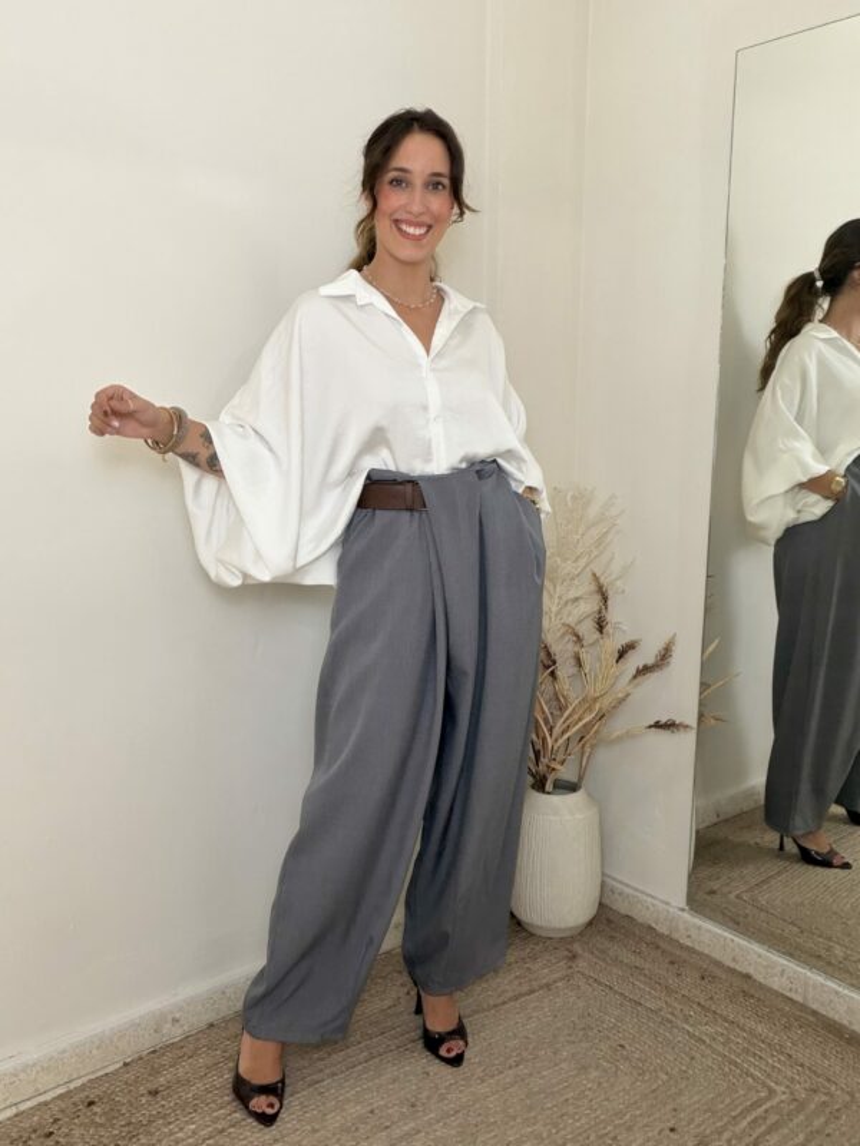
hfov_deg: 46.8
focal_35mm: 30
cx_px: 430
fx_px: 994
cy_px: 573
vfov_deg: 60.0
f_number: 1.9
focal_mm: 2.71
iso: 100
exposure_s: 1/60
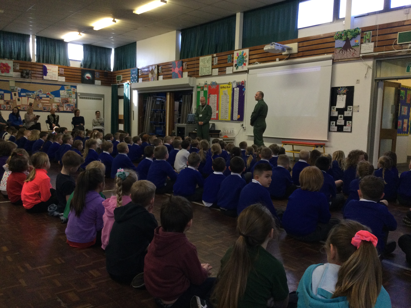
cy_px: 154
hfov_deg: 58.4
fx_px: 368
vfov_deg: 45.4
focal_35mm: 31
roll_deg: -3.1
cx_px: 206
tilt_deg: -5.2
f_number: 2.4
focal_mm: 3.3
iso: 64
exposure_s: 1/33
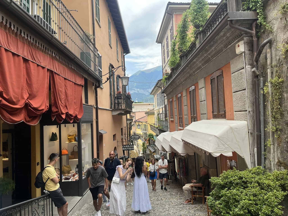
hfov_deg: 67.3
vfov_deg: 53.1
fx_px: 216
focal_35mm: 26
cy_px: 108
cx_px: 144
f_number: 1.6
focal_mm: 5.1
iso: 50
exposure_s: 1/508
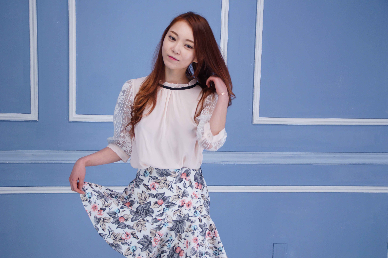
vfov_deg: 25.8
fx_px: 566
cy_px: 129
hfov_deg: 37.9
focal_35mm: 52
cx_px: 194
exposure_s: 1/125
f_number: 5.6
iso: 400
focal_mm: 35
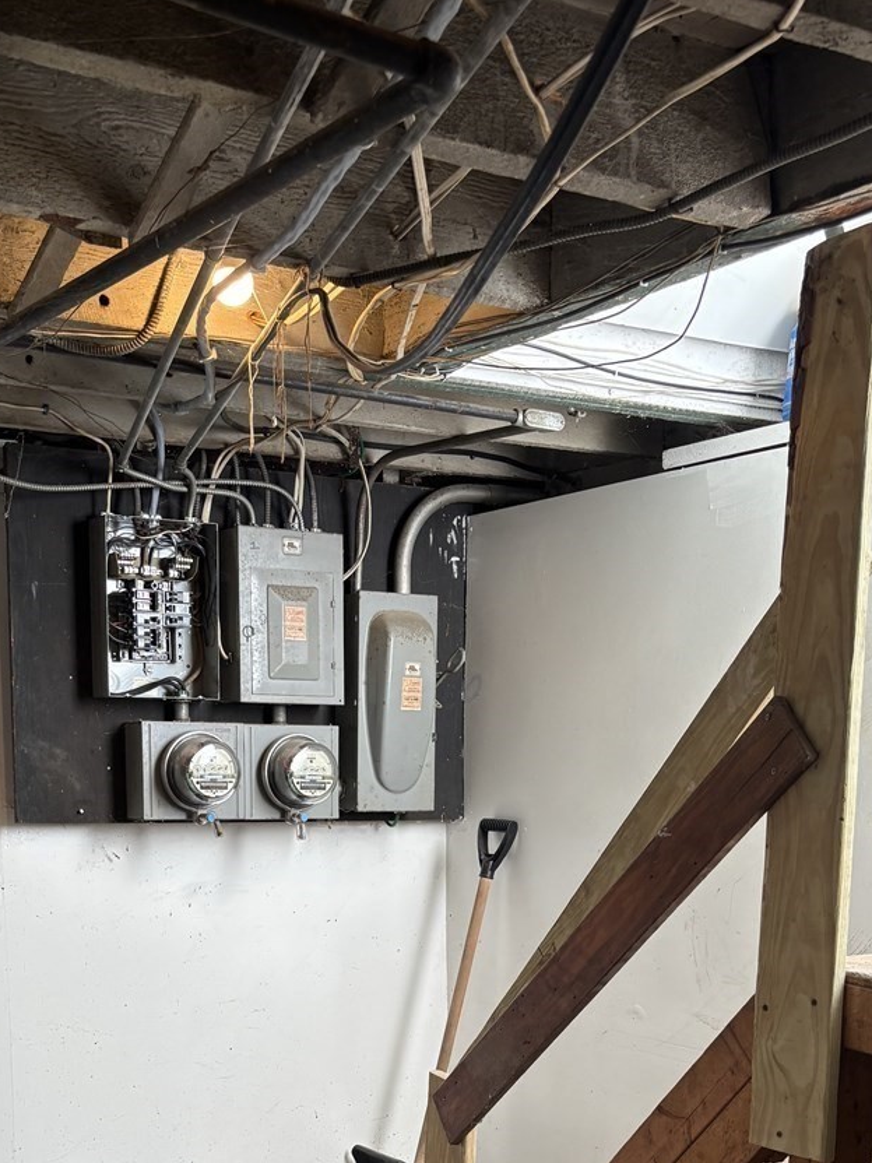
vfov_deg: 37.6
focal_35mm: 48
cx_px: 338
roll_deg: +0.1
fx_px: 1612
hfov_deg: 30.2
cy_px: 995
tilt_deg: -8.3
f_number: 1.6
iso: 50
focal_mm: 5.96
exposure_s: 1/120
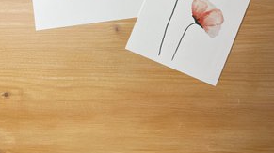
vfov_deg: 27.4
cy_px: -21
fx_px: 283
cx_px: 138
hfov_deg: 51.7
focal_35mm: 39
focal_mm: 4.2
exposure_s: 1/100
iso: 125
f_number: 1.6
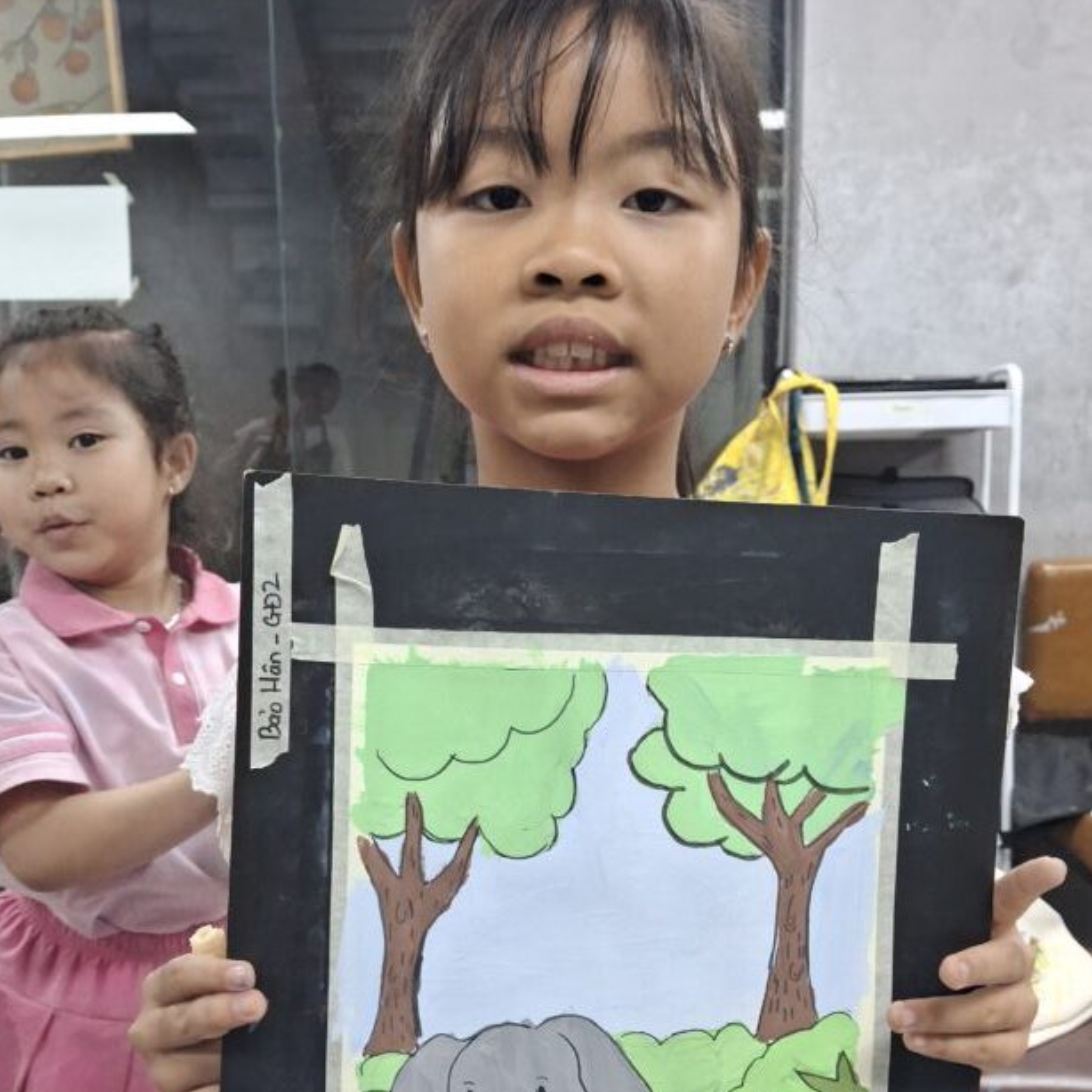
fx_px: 1285
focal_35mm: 36
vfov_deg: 45.6
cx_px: 566
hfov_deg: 46.0
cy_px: 699
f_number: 1.8
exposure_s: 1/100
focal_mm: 4.69
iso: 125
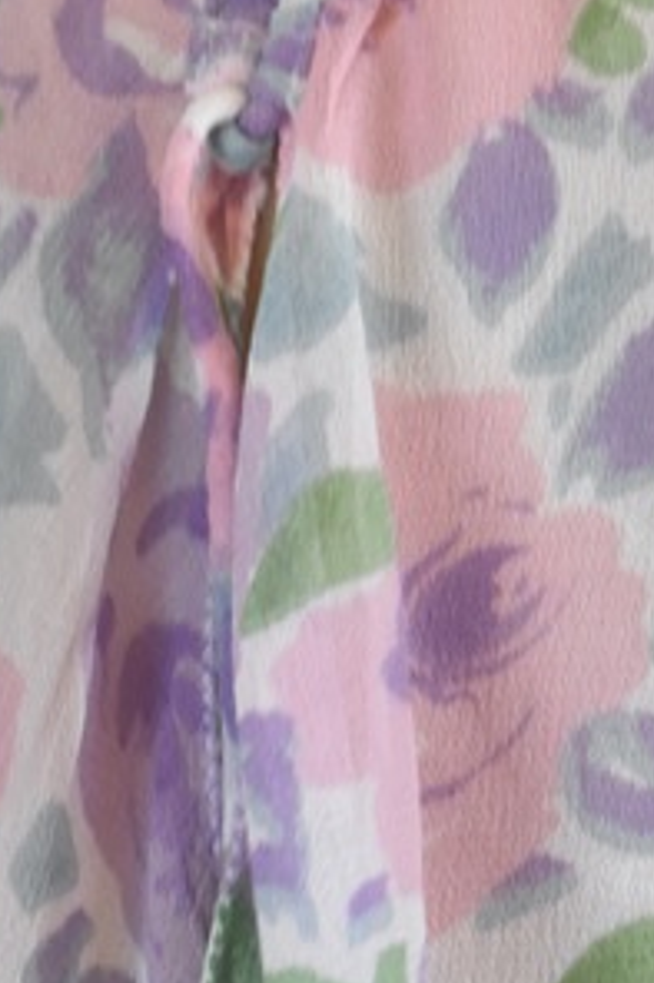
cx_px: 461
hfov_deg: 4.5
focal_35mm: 303
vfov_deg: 6.8
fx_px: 8261
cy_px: 1206
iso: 1600
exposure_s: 1/40
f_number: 18
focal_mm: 55
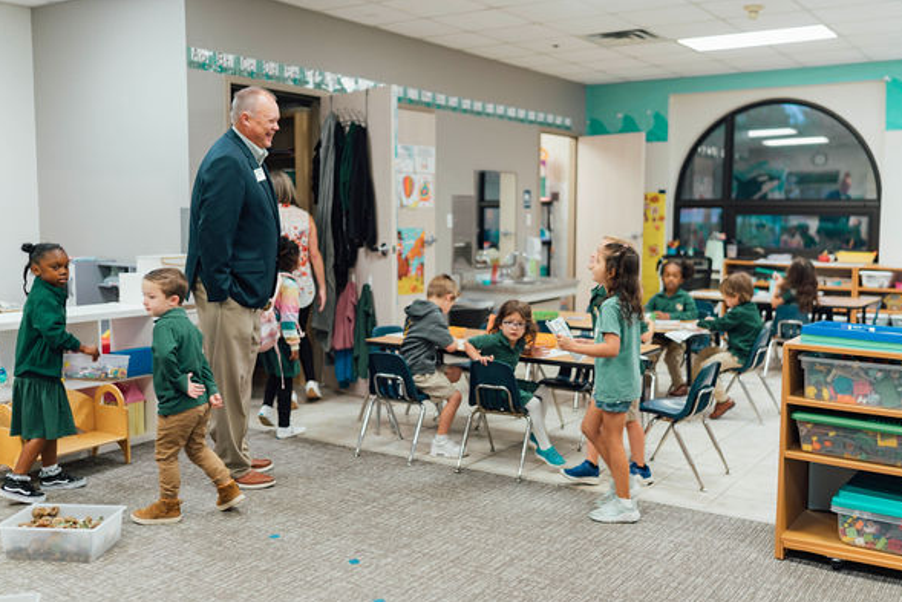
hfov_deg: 50.7
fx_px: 952
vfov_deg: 35.1
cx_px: 459
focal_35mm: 38
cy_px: 301
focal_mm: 35
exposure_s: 1/160
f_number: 1.4
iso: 320
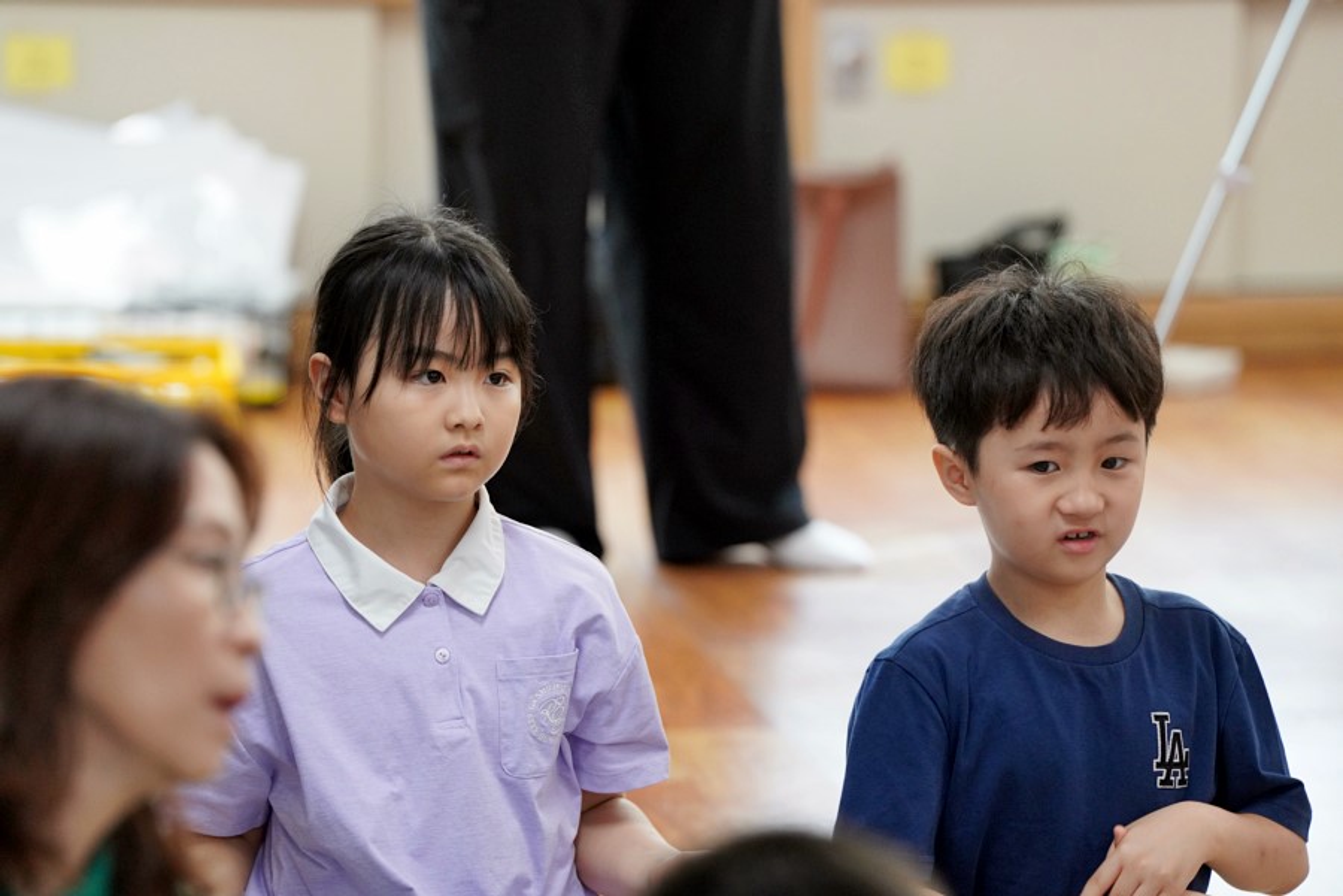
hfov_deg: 10.3
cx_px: 672
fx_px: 7461
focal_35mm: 200
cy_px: 448
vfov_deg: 6.9
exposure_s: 1/250
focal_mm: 200
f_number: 4
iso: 3200
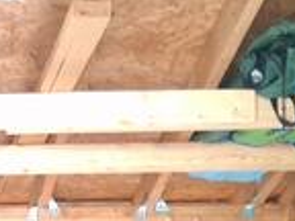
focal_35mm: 108
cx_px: -49
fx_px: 920
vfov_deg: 12.3
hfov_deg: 17.4
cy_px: 424
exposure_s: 1/60
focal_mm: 3.98
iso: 500
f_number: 1.8
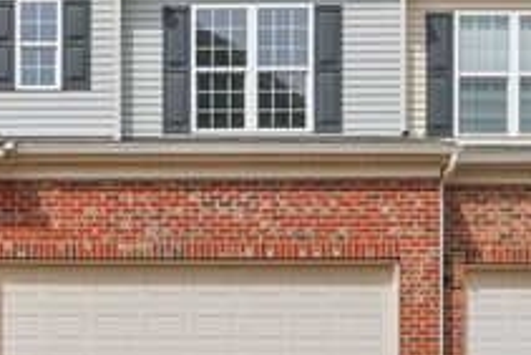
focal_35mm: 71
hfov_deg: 27.1
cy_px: 208
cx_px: 23
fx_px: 1048
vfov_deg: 19.2
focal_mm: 20
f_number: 8
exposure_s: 1/125
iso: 100
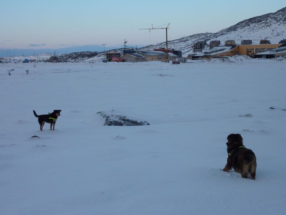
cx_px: 143
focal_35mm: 55
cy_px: 108
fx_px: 454
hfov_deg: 34.9
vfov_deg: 26.6
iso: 80
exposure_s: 1/125
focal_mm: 9.1
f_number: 3.9
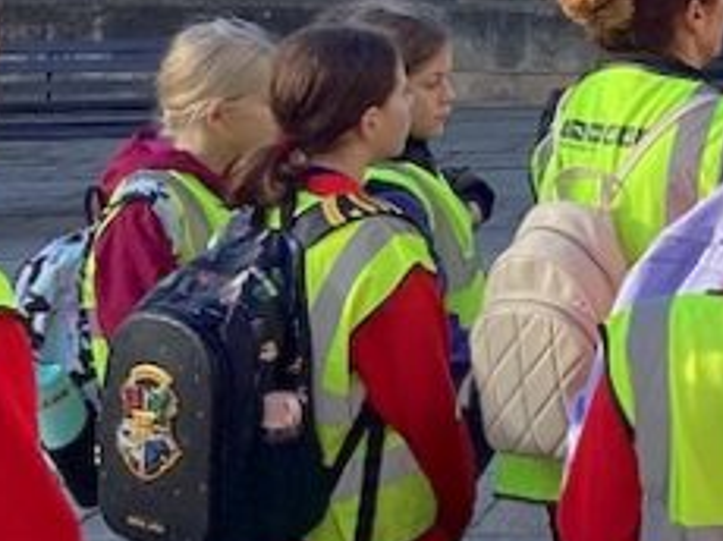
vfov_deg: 11.6
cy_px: -35
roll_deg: +0.0
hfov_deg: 14.8
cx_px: 1020
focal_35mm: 126
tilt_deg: -5.3
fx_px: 2629
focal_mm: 3.3
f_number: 2.4
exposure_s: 1/283
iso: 25
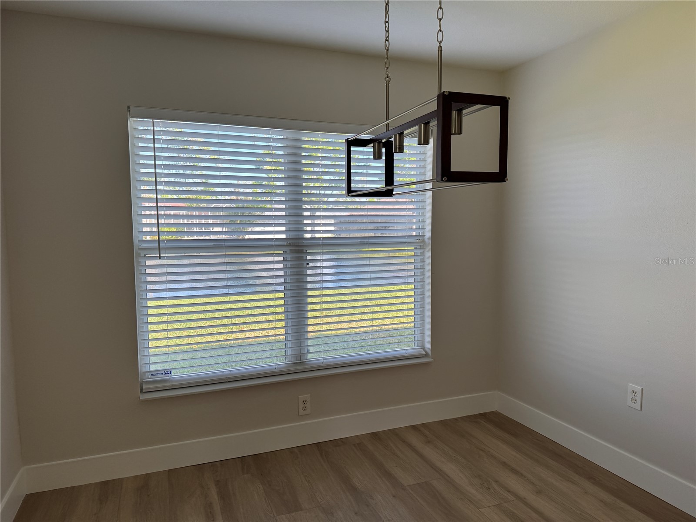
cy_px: 261
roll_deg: +1.1
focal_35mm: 24
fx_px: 483
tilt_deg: -3.8
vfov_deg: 56.8
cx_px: 348
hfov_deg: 71.6
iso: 80
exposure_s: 1/302
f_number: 1.78
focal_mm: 6.76
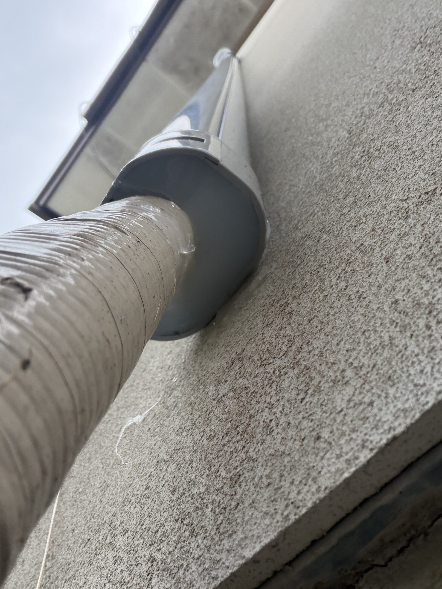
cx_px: 221
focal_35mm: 30
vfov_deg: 60.0
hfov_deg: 46.8
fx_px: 511
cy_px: 294
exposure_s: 1/173
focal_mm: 2.71
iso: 32
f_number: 1.9
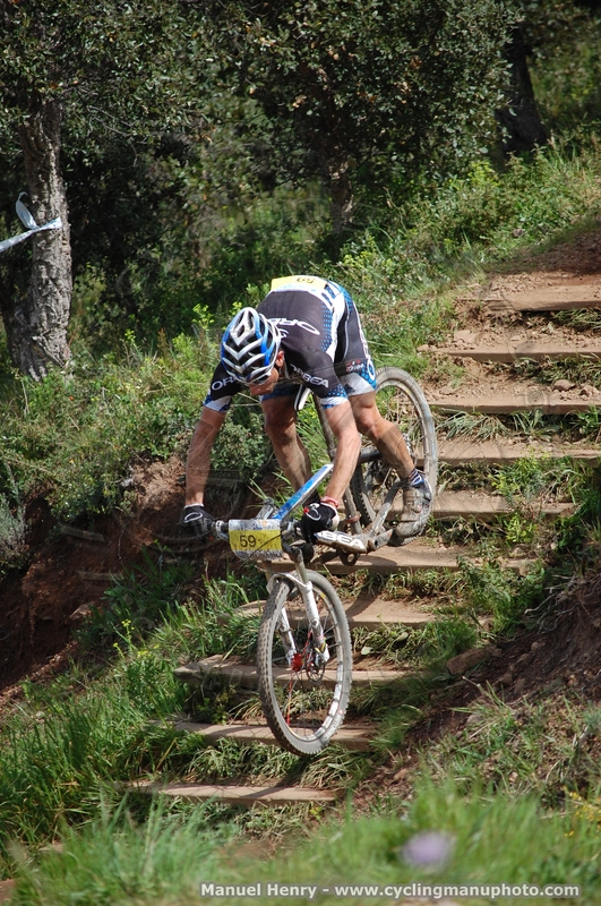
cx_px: 300
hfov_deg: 5.7
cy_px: 453
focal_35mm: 240
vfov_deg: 8.6
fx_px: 6028
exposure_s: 1/1000
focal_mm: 160
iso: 400
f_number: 5.3
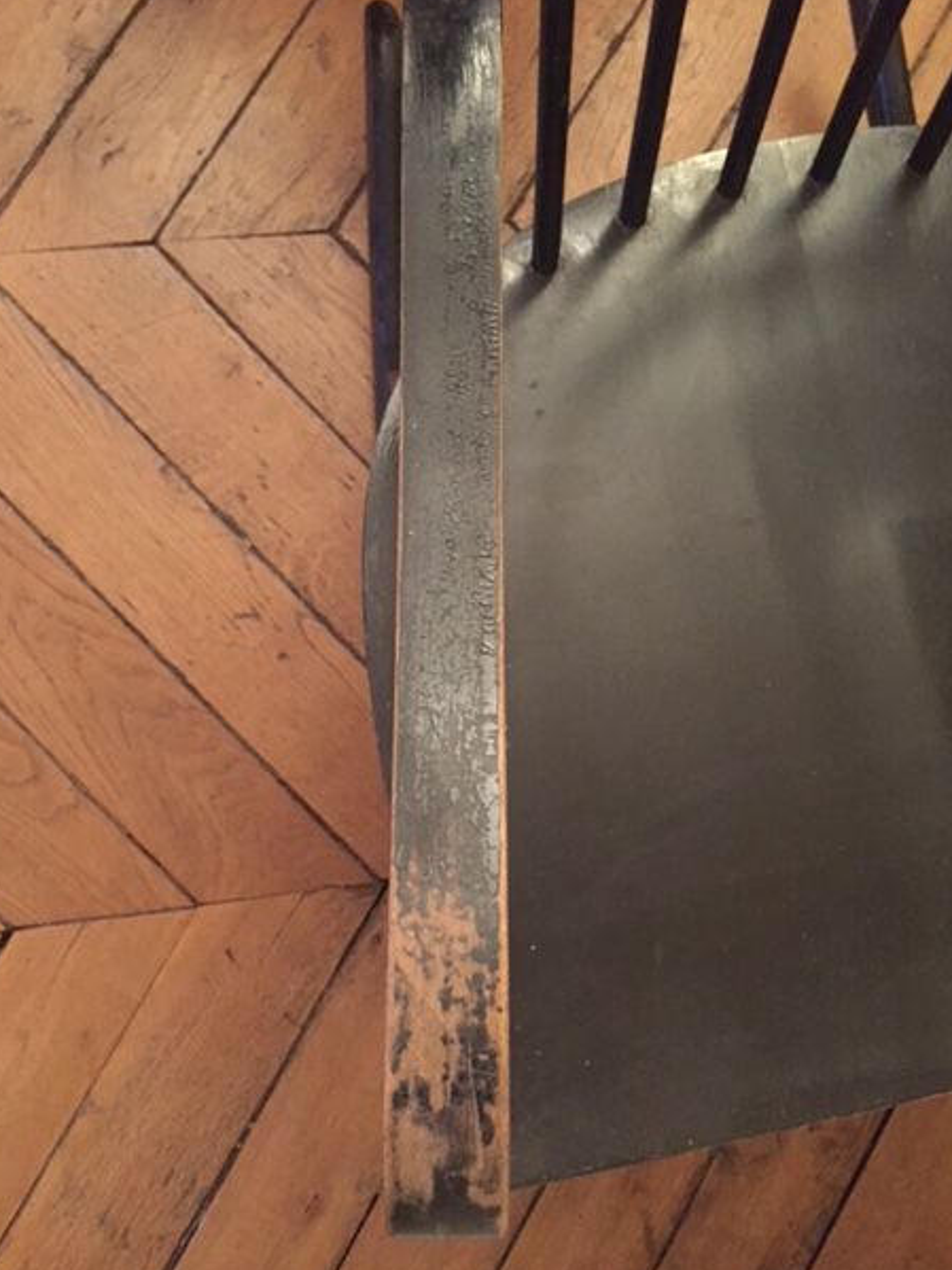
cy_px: 653
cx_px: 460
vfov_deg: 58.4
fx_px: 1137
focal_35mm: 31
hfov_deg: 45.4
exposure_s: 1/17
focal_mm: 4.15
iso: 640
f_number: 2.2
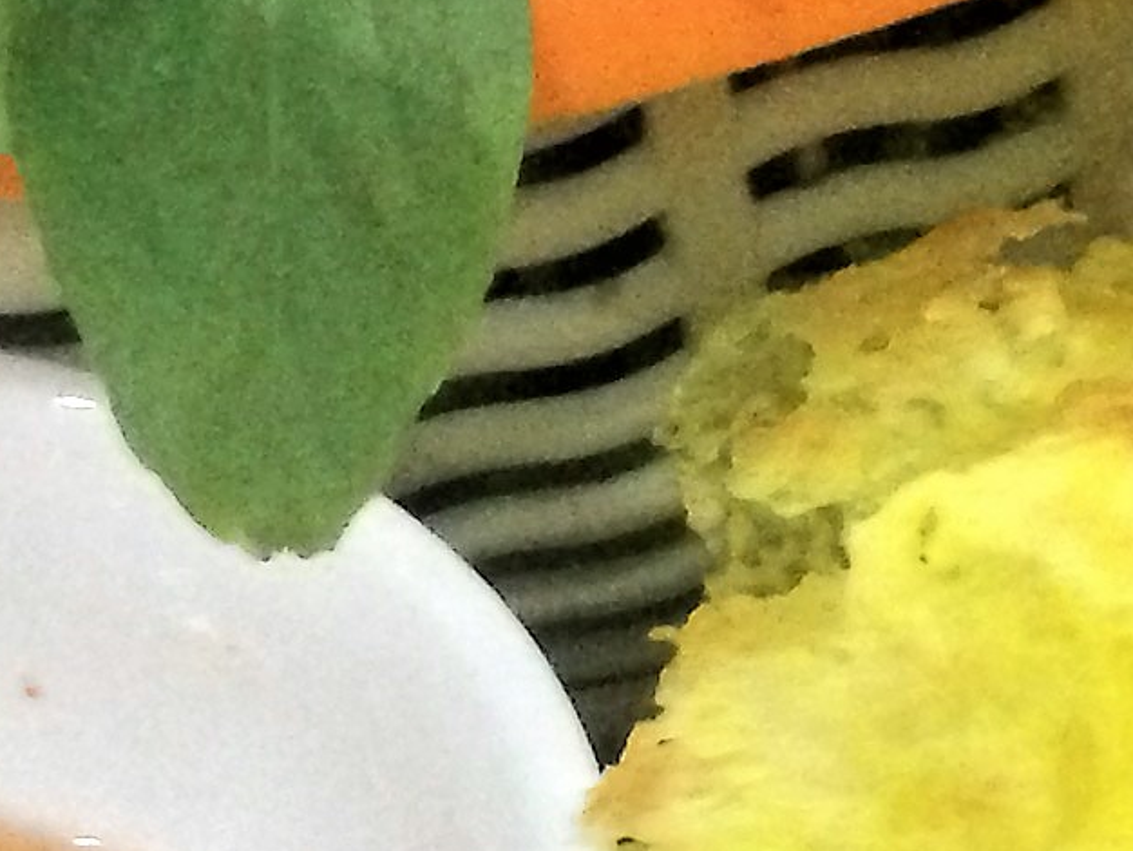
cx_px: 1017
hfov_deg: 11.4
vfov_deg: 8.6
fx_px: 5632
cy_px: 657
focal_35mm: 172
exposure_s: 1/15
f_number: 2.4
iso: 500
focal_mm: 4.12
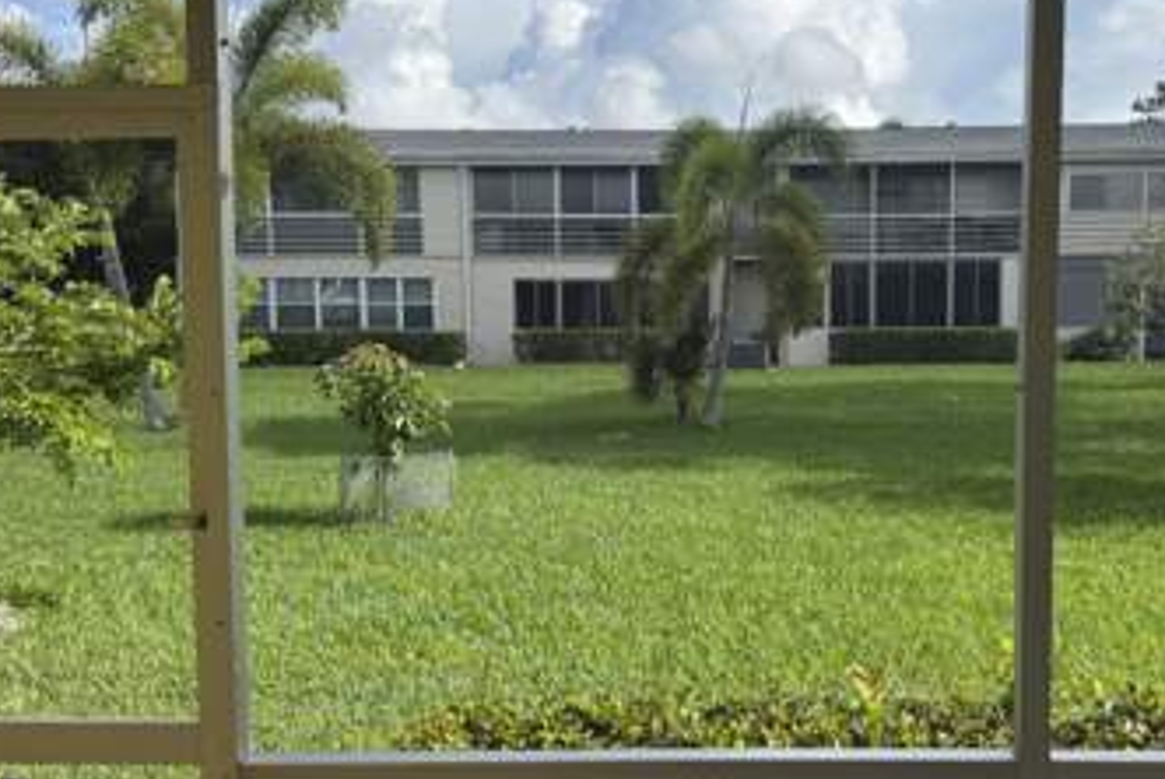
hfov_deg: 52.5
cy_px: 381
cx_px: 733
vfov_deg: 36.9
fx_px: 1166
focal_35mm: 36
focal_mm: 6.76
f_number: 1.78
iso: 80
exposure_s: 1/2232
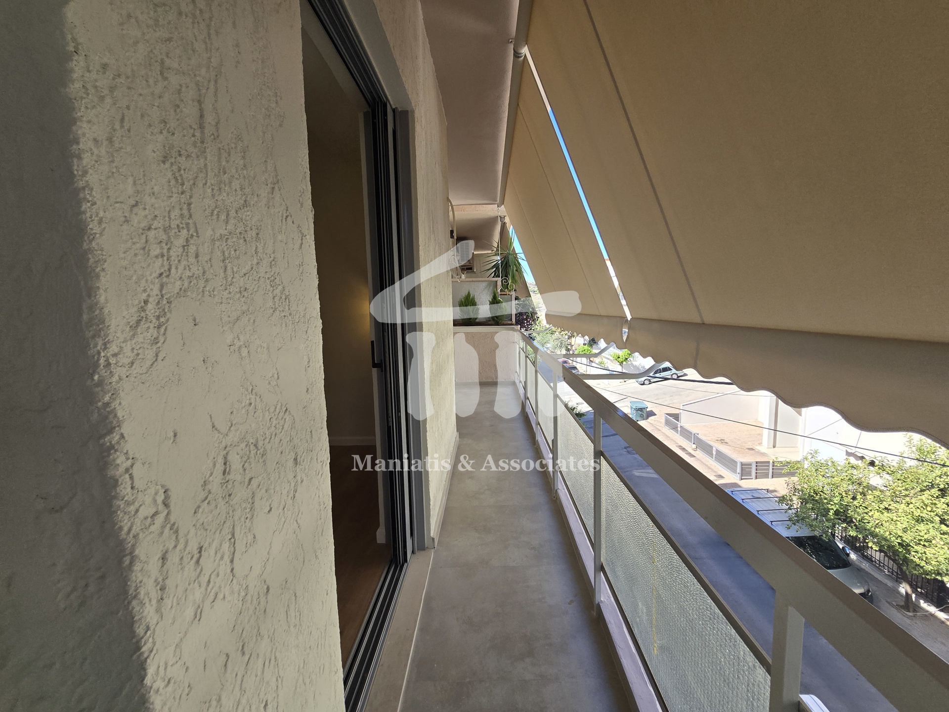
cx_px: 474
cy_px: 356
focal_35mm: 13
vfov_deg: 89.9
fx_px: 356
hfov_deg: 106.2
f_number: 2.2
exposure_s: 1/809
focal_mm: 2.2
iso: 50
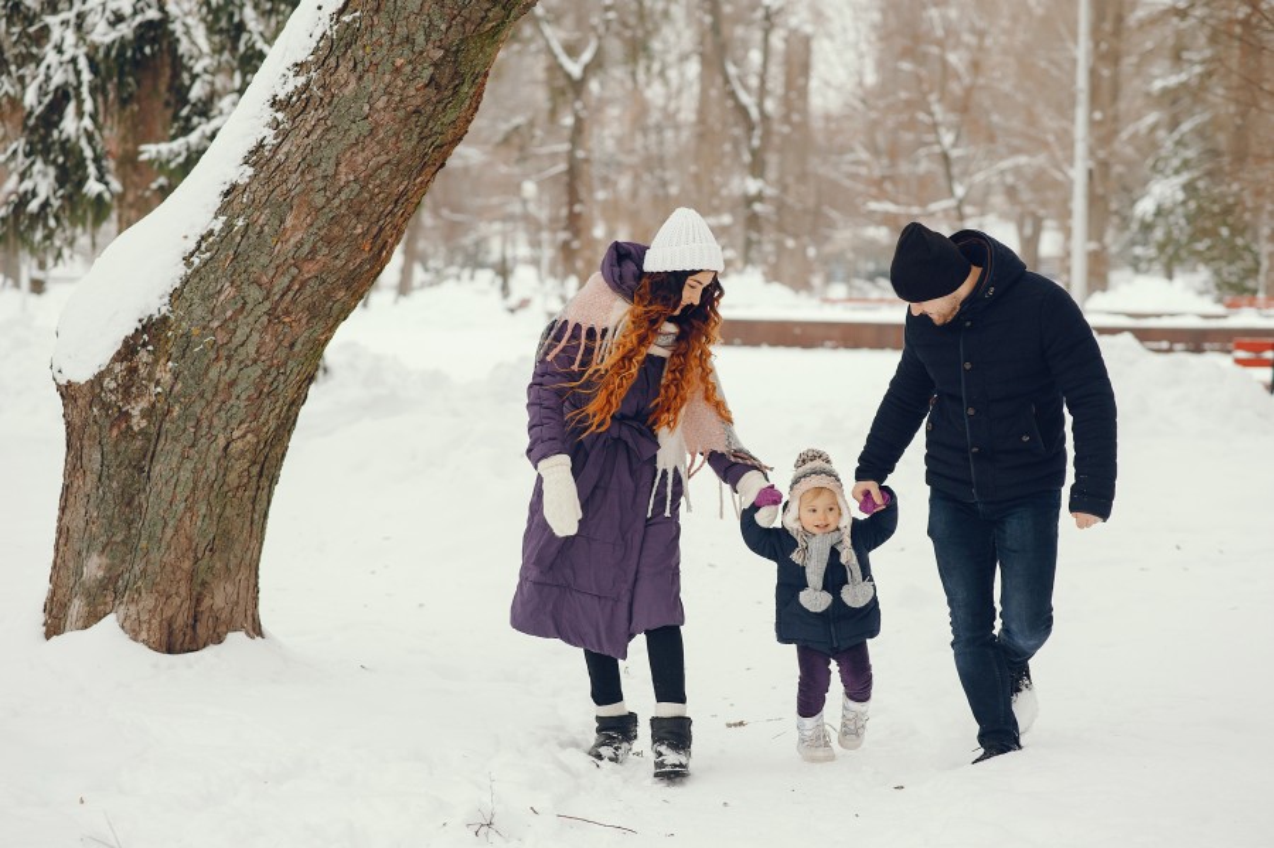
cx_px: 637
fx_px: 3006
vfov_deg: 16.1
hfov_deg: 23.9
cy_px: 424
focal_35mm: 85
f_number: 3.5
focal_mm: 85
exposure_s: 1/500
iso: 320
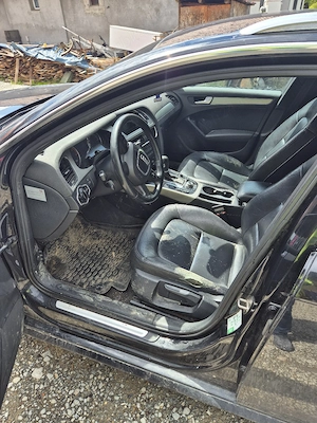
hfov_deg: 58.9
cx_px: 158
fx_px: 281
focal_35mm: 23
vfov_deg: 73.9
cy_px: 212
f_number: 1.8
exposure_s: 1/526
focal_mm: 5.4
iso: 25
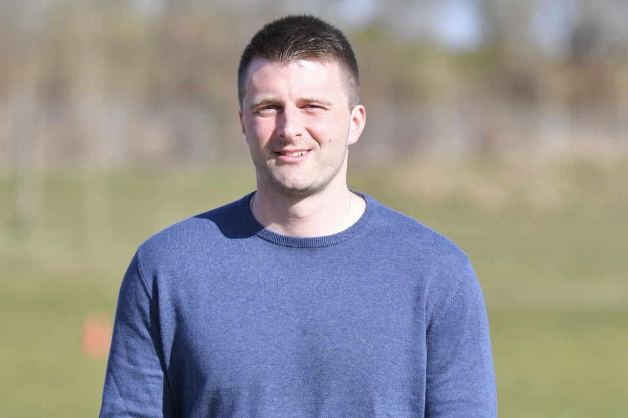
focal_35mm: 202
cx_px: 314
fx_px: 3532
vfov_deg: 6.8
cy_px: 209
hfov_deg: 10.2
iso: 100
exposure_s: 1/1250
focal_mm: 135
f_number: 3.2
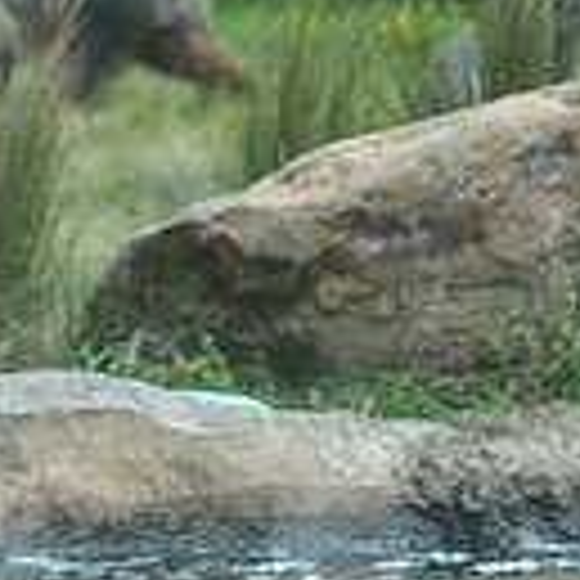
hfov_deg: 3.7
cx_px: -611
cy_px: 564
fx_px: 8872
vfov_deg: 3.7
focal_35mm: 468
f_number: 5.6
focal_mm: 82
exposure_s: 1/320
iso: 320
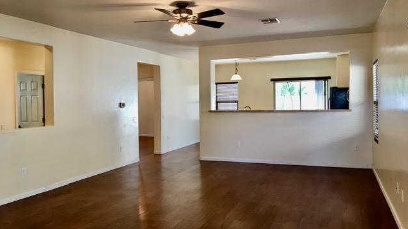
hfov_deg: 61.0
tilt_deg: -0.5
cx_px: 204
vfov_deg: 36.6
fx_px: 346
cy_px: 105
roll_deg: +0.8
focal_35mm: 32
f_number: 2.2
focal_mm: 4.15
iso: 40
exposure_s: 1/33
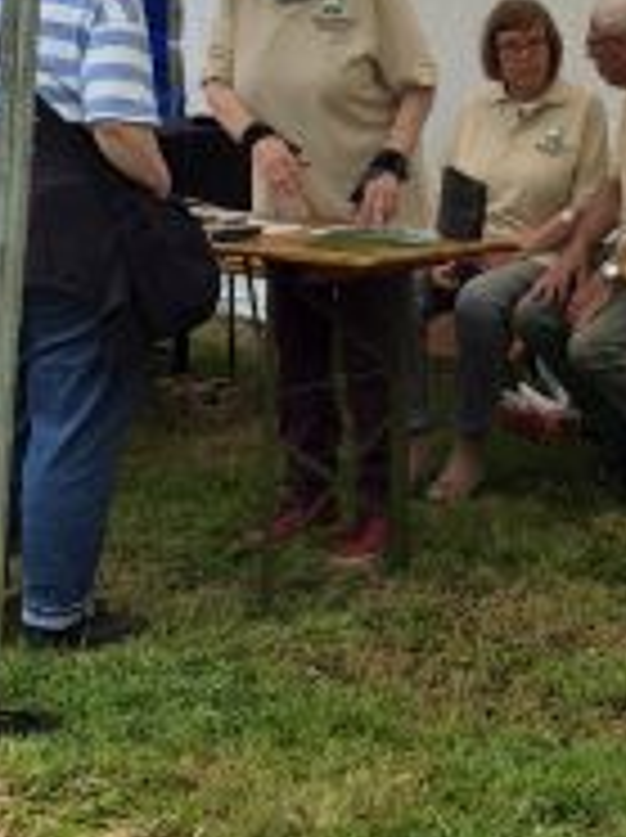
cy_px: 14
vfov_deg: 19.3
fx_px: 2393
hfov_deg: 14.6
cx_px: 689
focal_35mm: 99
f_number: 1.8
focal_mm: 5.4
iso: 25
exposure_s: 1/1720
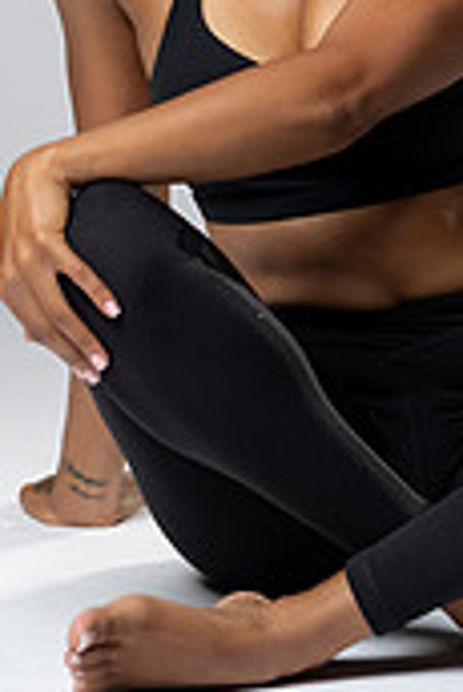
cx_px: 403
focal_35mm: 222
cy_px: -105
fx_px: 4274
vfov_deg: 9.2
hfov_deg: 6.2
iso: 200
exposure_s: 1/160
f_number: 3.2
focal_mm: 85
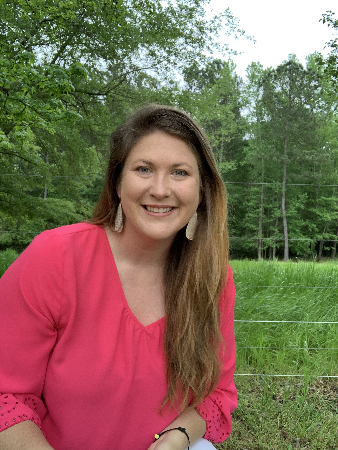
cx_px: 169
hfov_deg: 44.2
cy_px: 225
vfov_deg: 56.8
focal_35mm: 32
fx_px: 417
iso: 64
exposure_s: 1/121
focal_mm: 2.87
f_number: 2.2
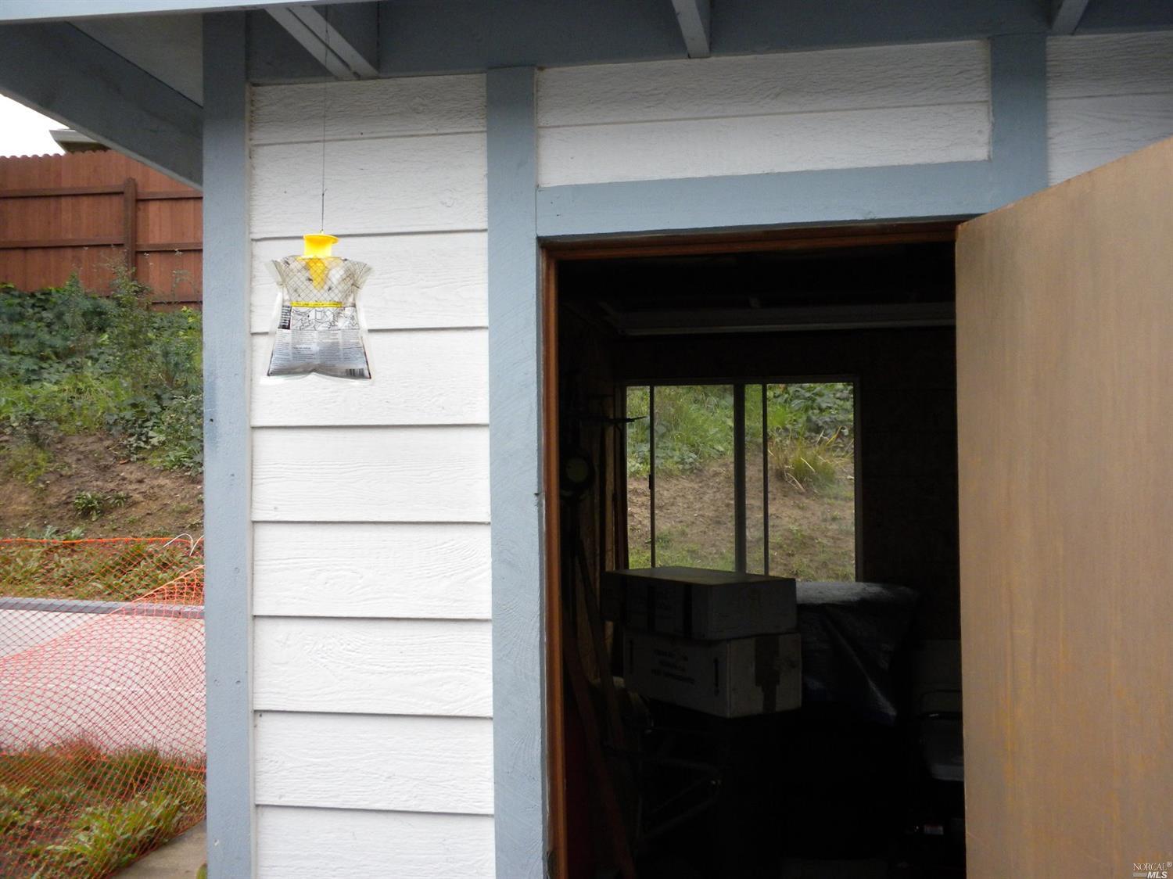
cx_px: 586
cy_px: 440
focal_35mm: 37
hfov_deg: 50.2
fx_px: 1253
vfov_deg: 38.6
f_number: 3.5
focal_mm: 6.6
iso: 214
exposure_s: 1/440
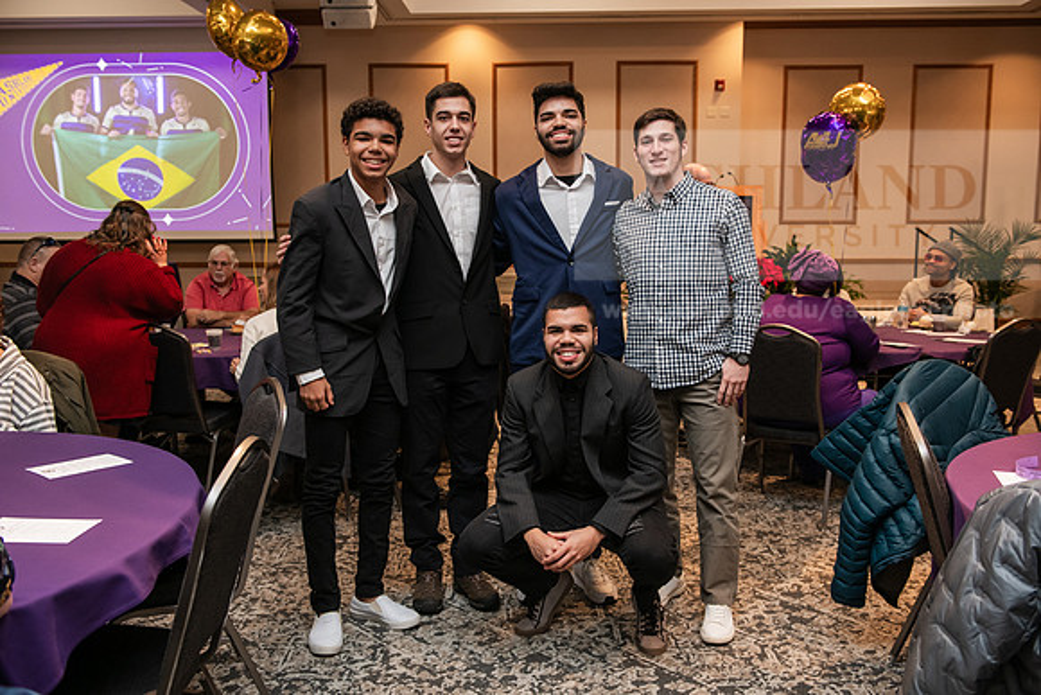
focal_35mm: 32
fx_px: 926
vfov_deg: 41.1
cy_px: 348
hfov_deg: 58.7
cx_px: 520
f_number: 4
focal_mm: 32
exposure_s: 1/160
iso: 1600
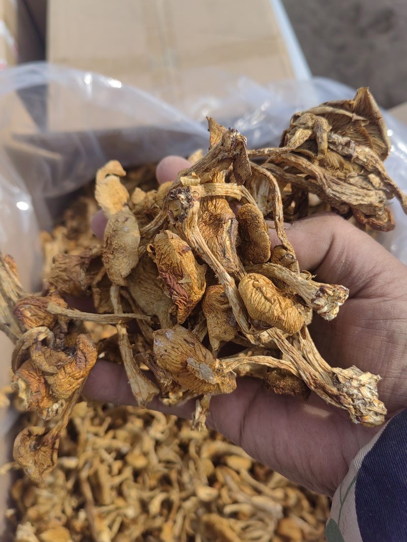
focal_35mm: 27
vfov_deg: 65.3
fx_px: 423
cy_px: 271
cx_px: 204
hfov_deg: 51.3
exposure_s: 1/2088
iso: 50
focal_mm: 5.52
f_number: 1.9
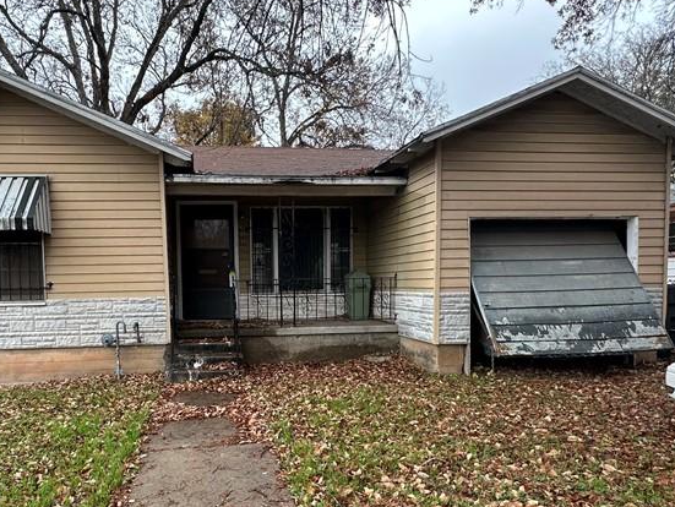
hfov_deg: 66.4
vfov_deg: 52.6
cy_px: 315
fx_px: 507
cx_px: 261
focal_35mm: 26
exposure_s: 1/99
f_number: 2.2
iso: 64
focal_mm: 2.22
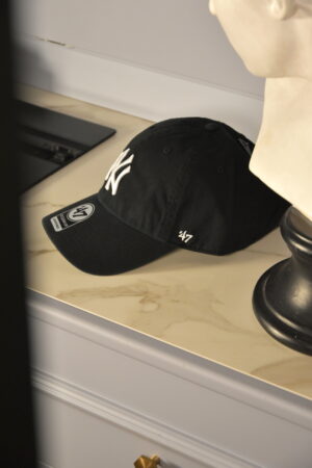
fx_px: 1287
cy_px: 234
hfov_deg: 13.8
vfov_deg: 20.6
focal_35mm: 99
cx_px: 156
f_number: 5.3
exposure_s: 1/100
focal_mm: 66
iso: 1600
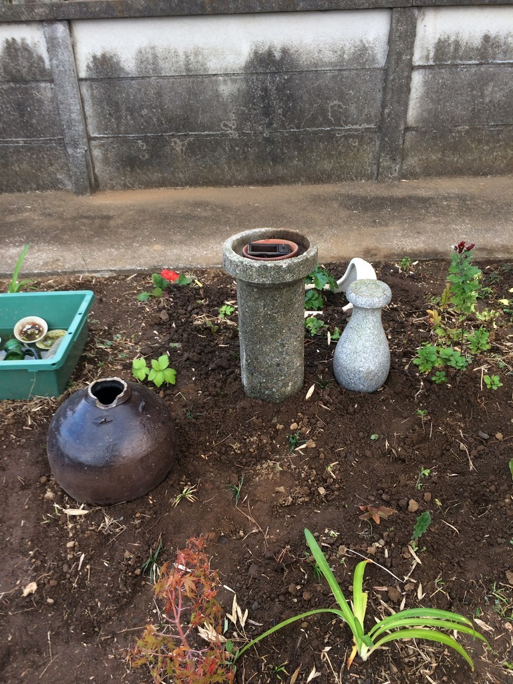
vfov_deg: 61.7
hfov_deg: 48.2
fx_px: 573
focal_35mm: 29
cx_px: 256
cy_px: 342
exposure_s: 1/60
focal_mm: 4.15
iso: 40
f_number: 2.2
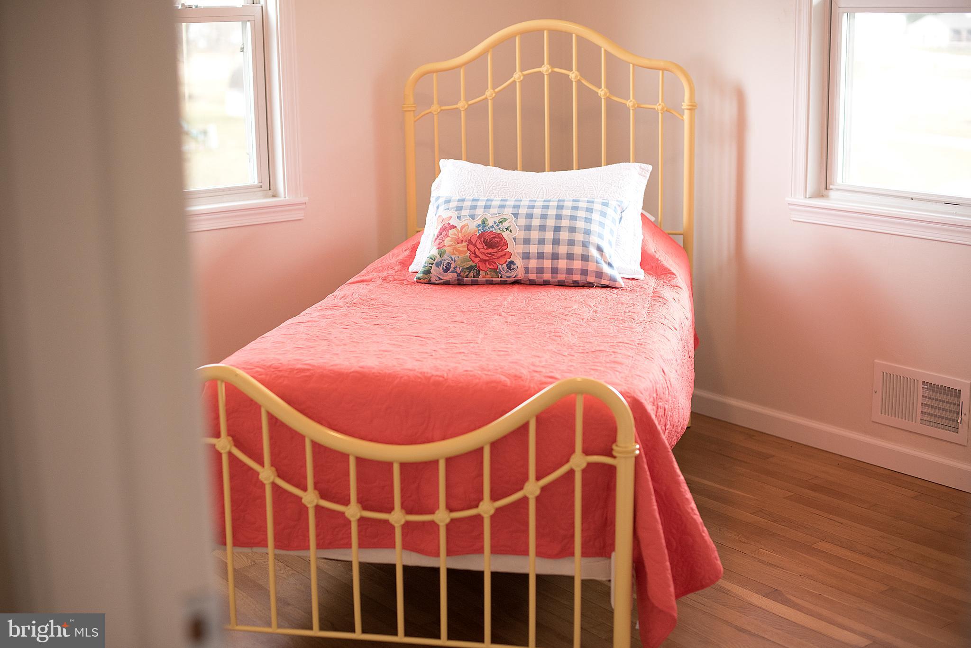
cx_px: 486
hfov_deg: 39.6
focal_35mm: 50
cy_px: 324
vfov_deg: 27.0
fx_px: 1349
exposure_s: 1/320
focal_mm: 50
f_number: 2.2
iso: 1250
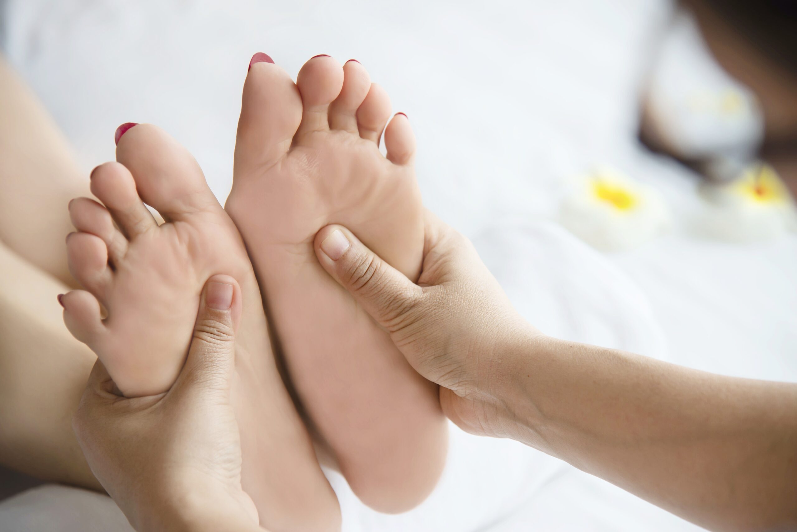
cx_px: 398
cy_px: 266
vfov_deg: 11.4
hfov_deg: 17.1
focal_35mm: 120
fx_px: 2658
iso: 200
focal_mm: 120
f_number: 4.5
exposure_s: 1/80
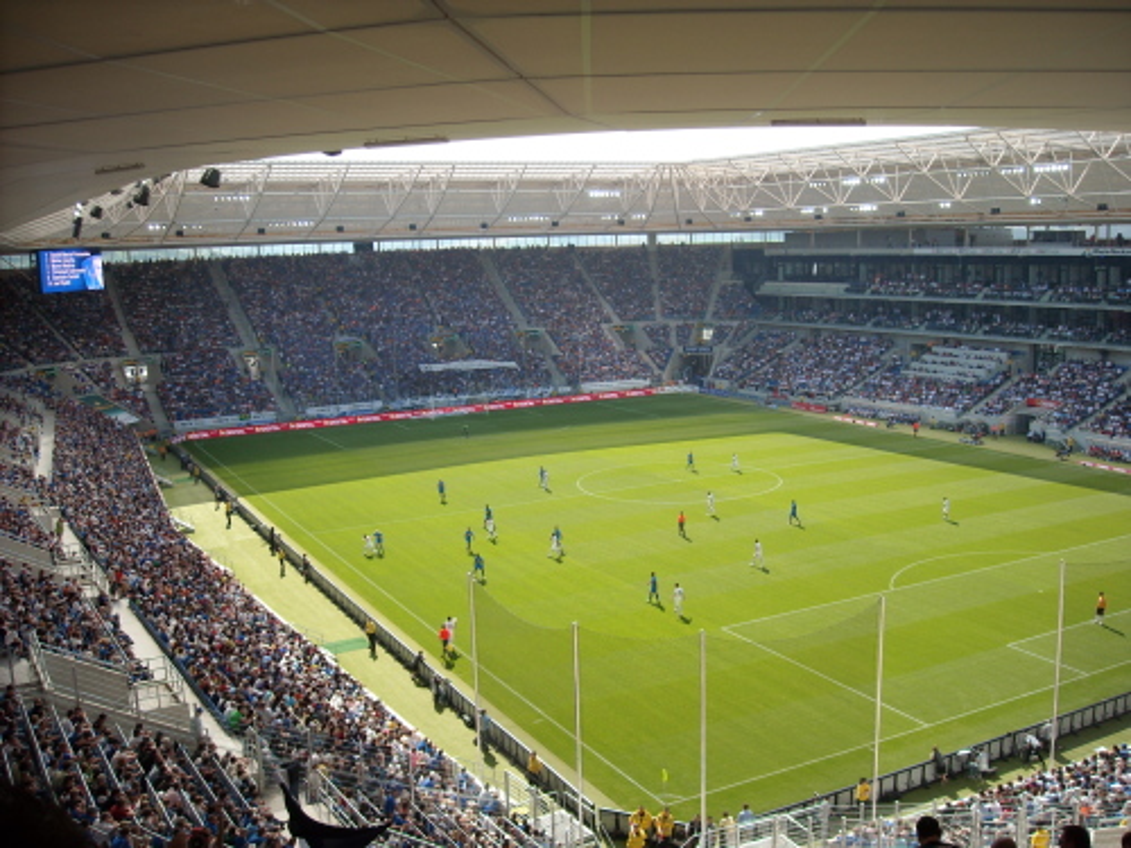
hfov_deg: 52.6
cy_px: 424
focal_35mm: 35
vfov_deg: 40.7
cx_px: 566
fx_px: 1144
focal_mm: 5.7
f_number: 2.8
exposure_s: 1/458
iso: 64
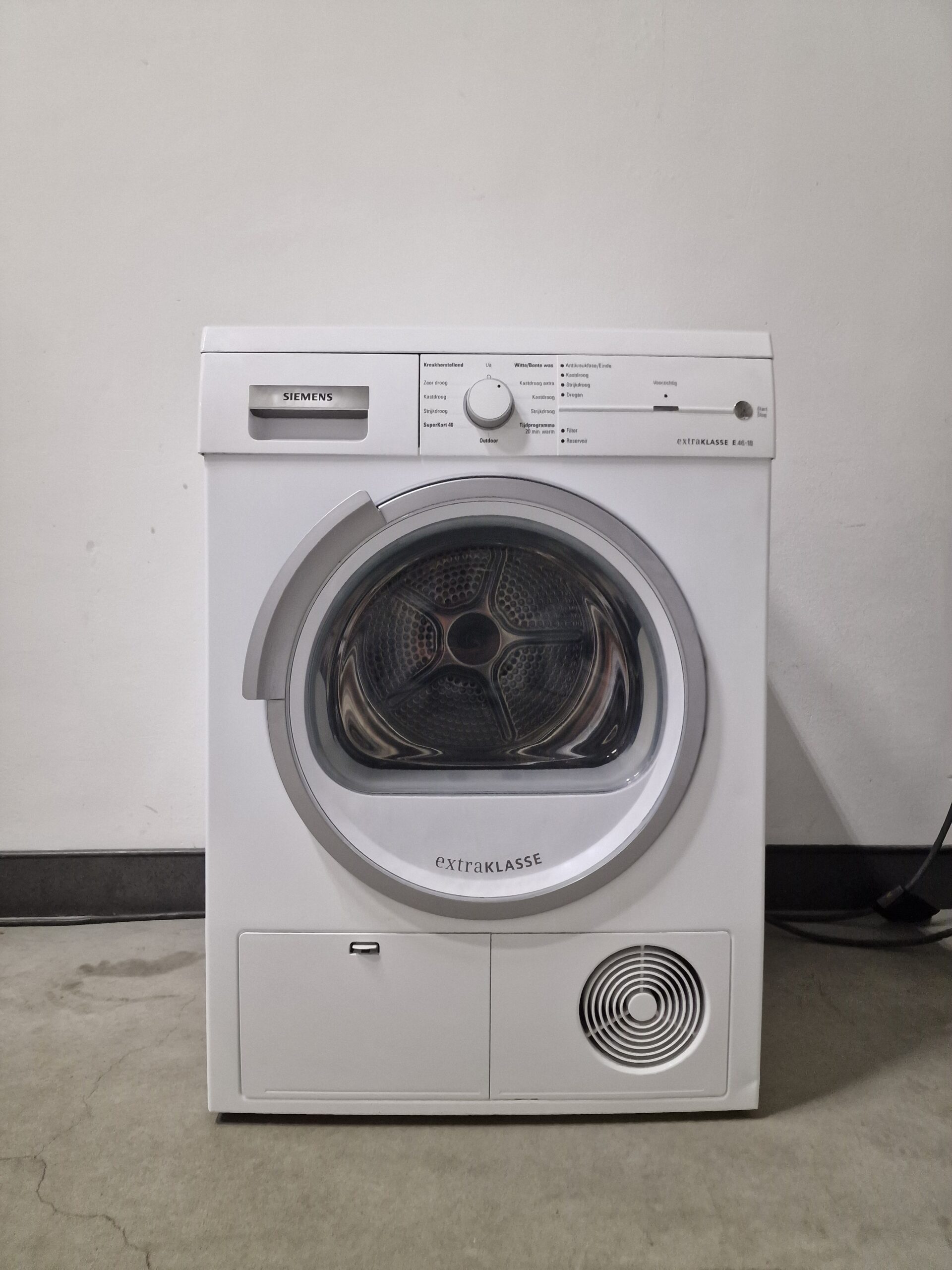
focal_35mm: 23
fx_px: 843
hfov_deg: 58.9
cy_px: 635
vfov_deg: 73.9
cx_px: 476
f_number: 1.8
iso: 500
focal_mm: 6.4
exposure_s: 1/33
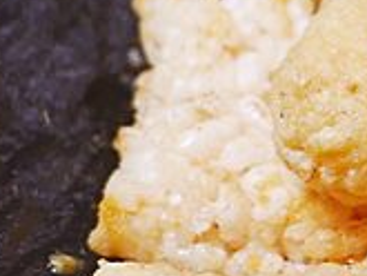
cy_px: 161
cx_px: 758
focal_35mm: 170
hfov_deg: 10.6
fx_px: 1804
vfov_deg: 8.7
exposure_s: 1/60
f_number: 2.5
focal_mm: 14
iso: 200
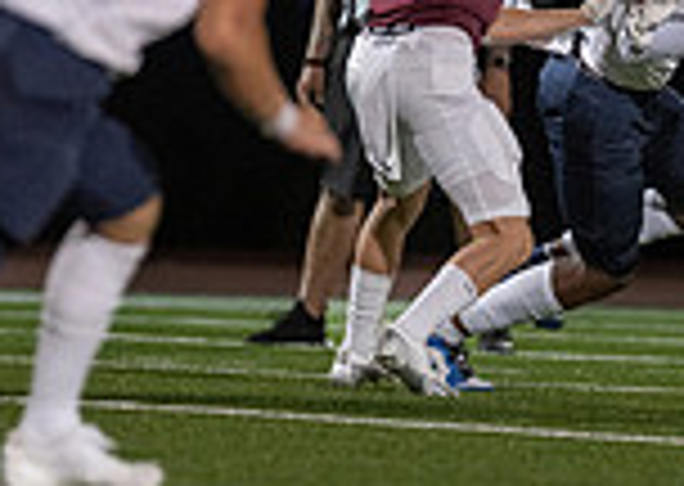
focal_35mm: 802
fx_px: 15552
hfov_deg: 2.5
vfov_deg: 1.8
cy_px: 68
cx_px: 612
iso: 3200
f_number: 2.8
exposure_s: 1/1000
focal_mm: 200
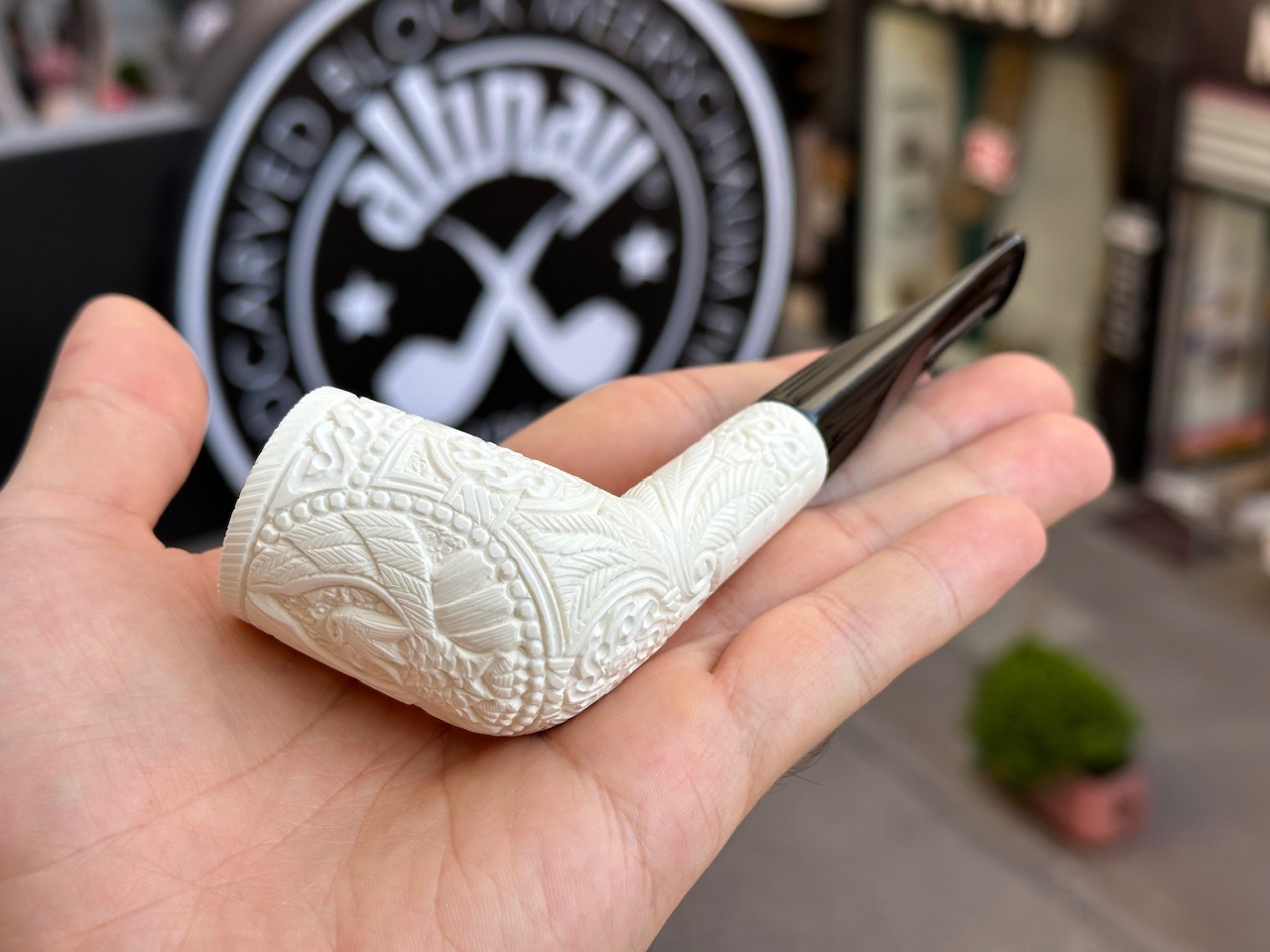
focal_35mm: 48
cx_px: 635
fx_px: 1761
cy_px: 476
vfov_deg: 30.3
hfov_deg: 39.7
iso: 64
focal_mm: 6.86
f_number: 1.78
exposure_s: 1/663
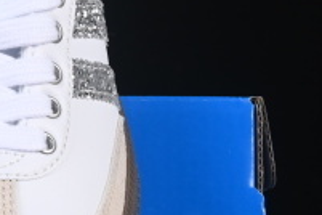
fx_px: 2665
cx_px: -160
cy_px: 112
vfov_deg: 4.6
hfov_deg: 6.8
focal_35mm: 298
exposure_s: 1/80
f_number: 8
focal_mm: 50
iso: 160
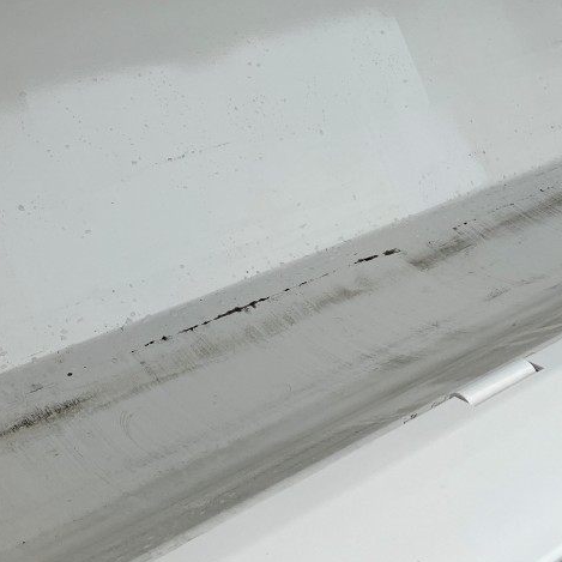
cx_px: 418
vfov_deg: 31.5
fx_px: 992
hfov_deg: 31.1
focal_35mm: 54
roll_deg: -4.4
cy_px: 210
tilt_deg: -31.9
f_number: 1.8
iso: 32
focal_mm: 3.99
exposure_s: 1/1429
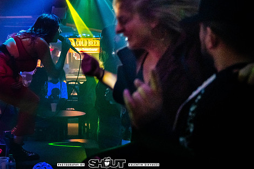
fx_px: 536
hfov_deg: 26.1
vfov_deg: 17.9
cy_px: 49
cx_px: 45
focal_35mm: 76
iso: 3200
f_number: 2.8
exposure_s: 1/250
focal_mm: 39.7
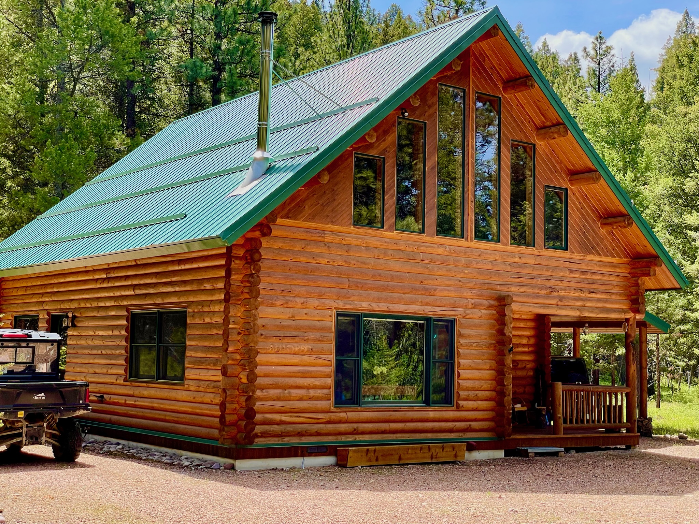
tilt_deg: +5.5
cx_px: 350
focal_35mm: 52
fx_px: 1050
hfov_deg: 36.8
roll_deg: -1.8
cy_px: 262
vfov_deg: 28.0
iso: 25
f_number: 2
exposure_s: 1/510
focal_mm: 6
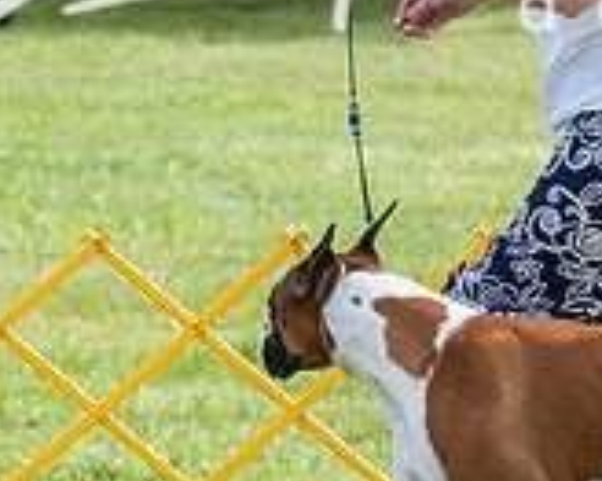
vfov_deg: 2.6
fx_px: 10702
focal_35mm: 601
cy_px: 224
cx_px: 184
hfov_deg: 3.2
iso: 320
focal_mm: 138
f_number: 5.6
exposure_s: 1/1250
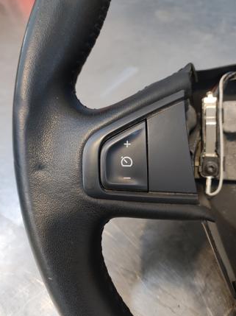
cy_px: 153
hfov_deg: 49.6
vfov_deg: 63.5
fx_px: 255
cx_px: 126
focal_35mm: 28
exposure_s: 1/33
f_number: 1.79
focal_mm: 4.7
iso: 1149
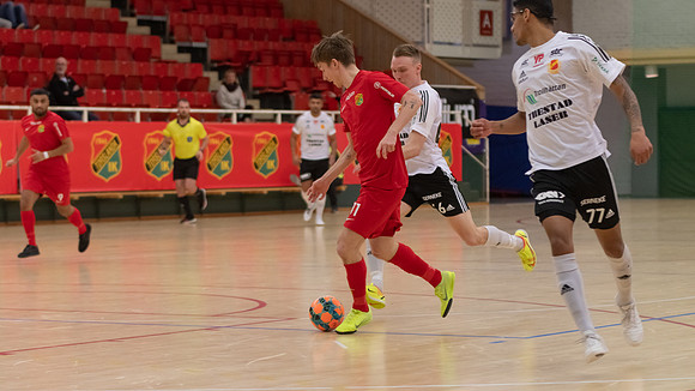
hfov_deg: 16.5
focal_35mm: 130
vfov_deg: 9.3
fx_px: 2398
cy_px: 259
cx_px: 388
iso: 450
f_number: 2.8
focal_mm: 70
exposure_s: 1/800
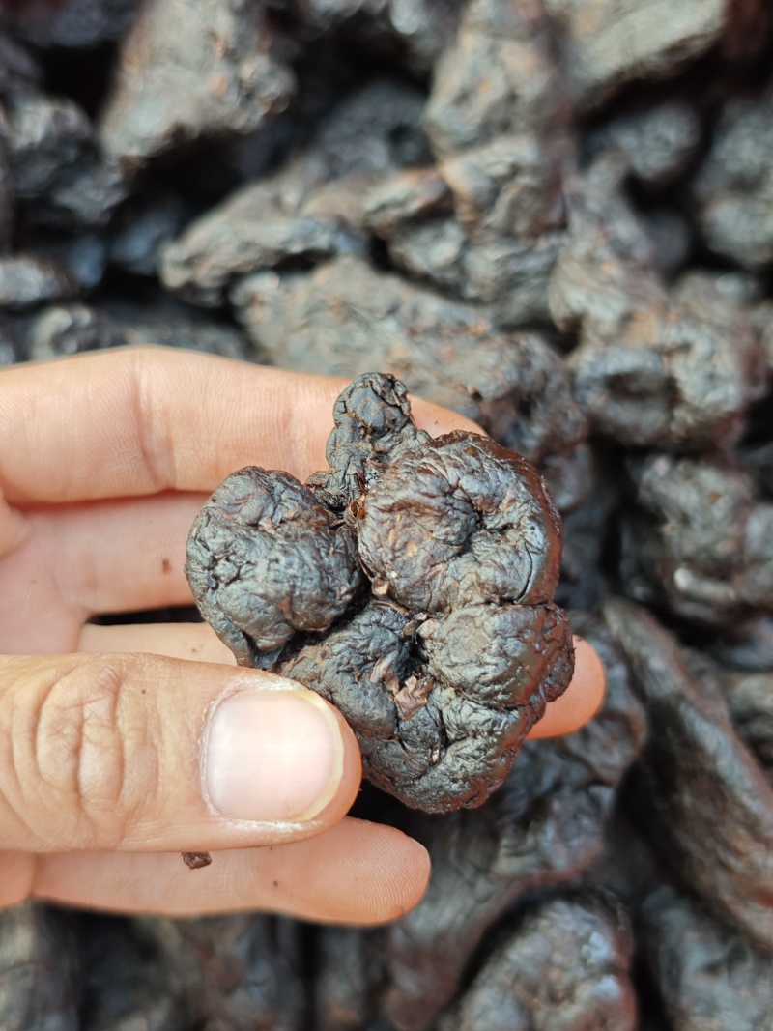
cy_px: 516
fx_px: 1102
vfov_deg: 50.1
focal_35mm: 37
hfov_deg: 38.7
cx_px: 386
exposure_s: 1/97.5
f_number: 1.42
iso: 100
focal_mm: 6.68
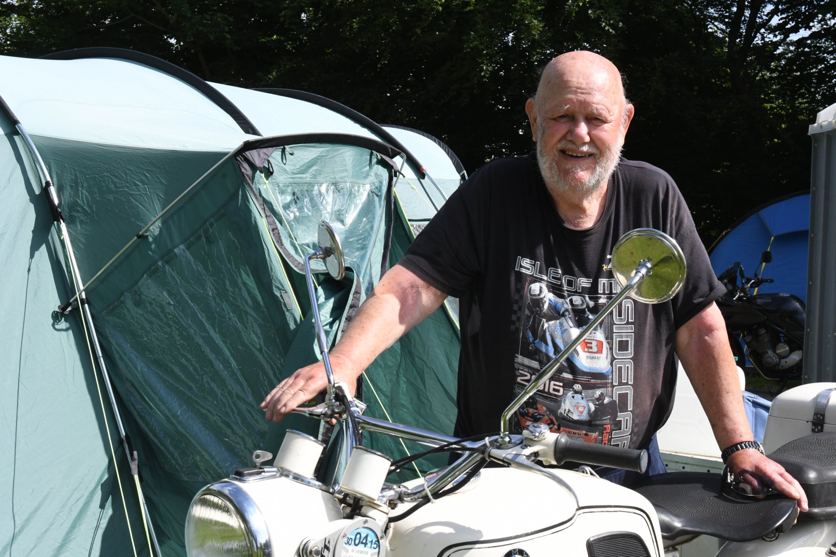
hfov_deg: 35.1
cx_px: 418
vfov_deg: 23.8
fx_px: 1323
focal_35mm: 57
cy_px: 278
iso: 1250
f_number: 14
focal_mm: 38
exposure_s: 1/800
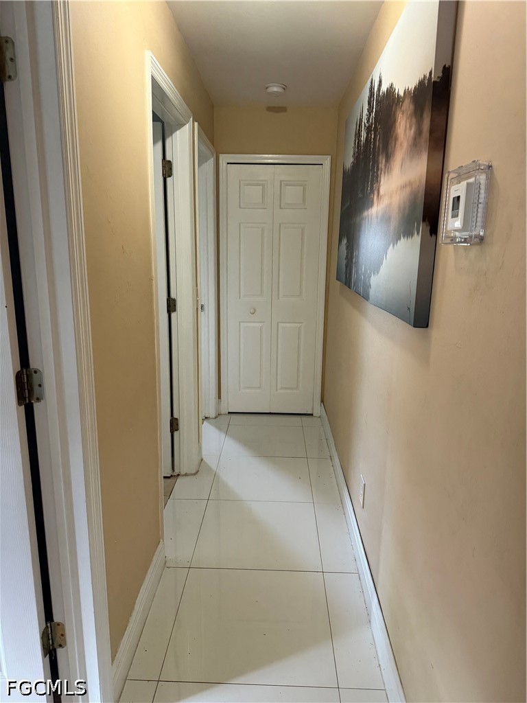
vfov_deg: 71.6
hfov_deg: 56.8
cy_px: 352
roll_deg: -1.9
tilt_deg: -11.6
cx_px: 264
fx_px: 487
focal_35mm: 24
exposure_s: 1/60
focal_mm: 6.76
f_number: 1.78
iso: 320
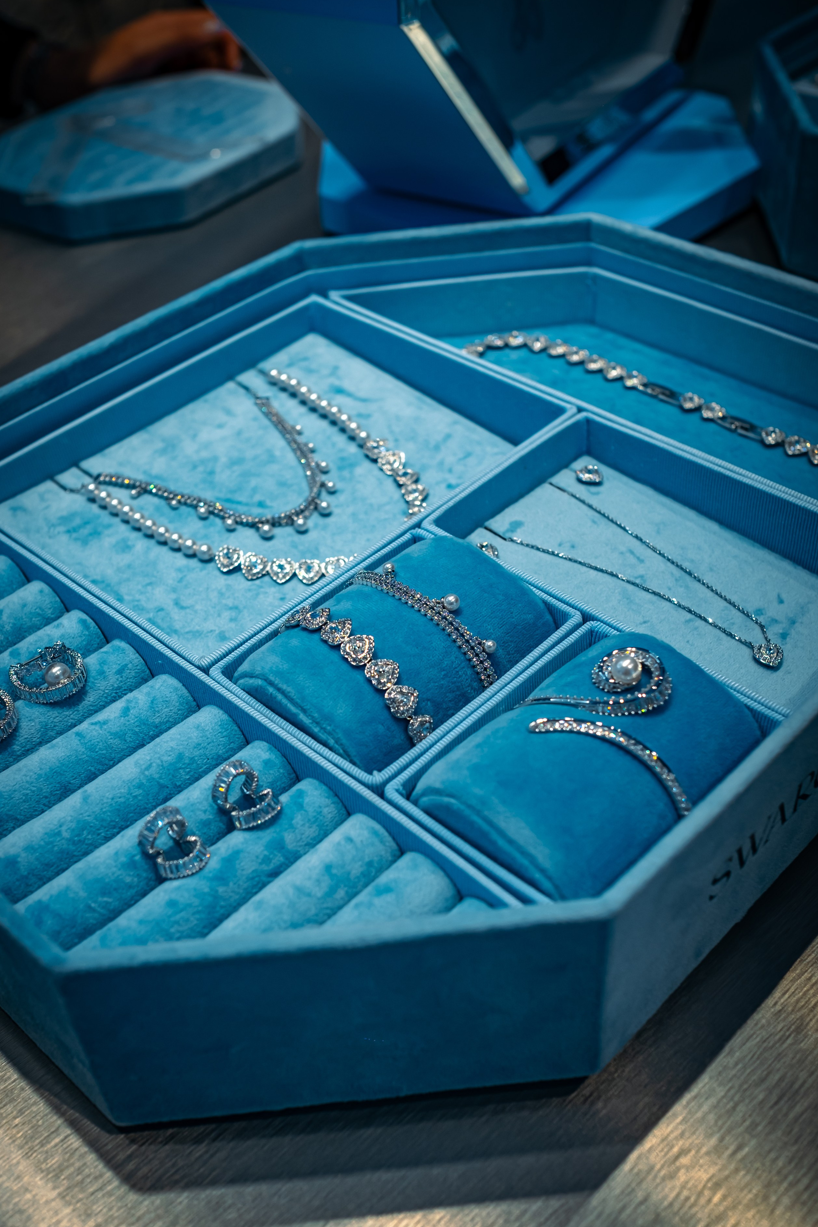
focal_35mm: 38
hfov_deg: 35.1
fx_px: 1295
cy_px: 647
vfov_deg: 50.7
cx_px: 397
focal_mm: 23
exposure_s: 1/125
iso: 200
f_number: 4
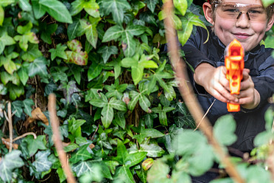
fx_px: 2374
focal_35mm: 312
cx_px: 179
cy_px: 79
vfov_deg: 4.4
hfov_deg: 6.6
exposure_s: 1/125
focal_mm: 200
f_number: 2.8
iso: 125
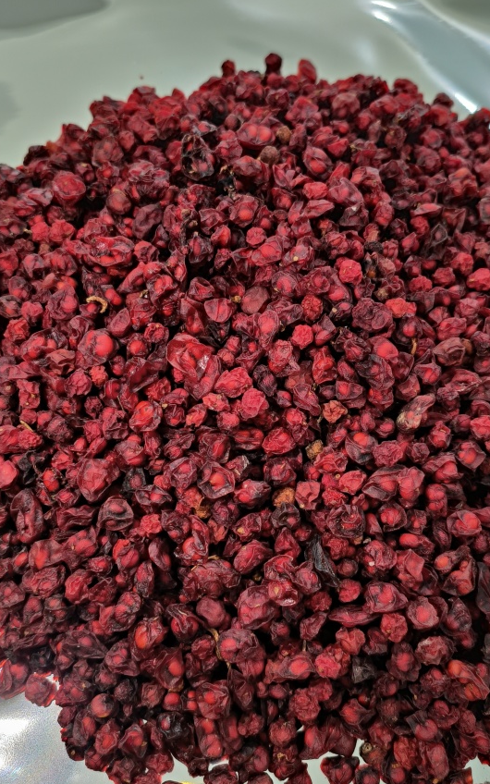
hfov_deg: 39.4
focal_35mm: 32
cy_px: 397
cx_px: 275
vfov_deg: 59.7
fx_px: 684
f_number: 1.8
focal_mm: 5.42
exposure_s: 1/100
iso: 149
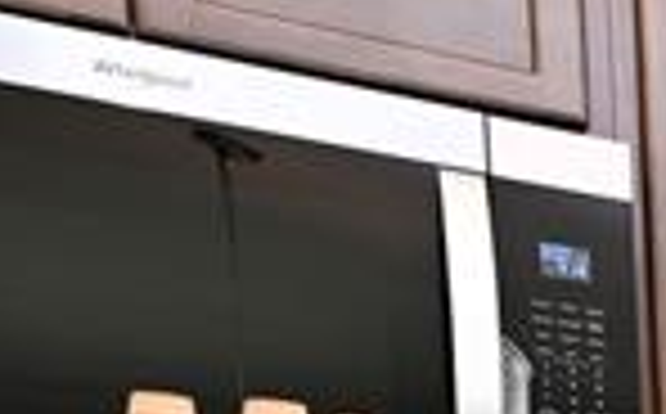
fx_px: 1794
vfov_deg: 11.3
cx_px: 1935
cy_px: 950
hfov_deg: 11.9
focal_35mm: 99
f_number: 4.5
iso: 200
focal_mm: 14
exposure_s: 1/80
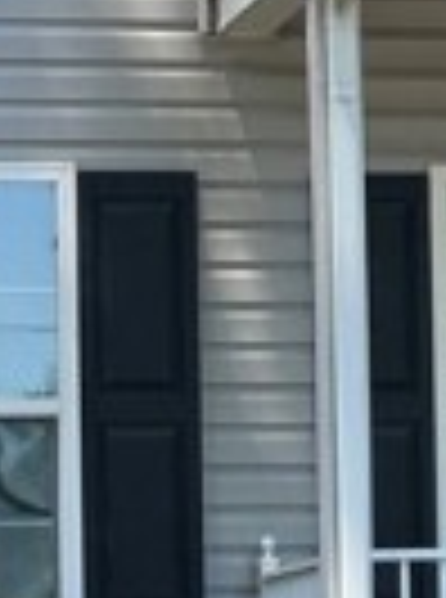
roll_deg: +1.3
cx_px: 514
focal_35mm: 278
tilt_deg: +4.1
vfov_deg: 7.1
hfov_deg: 5.3
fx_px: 4799
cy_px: 364
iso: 64
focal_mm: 6.86
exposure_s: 1/659
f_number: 1.78
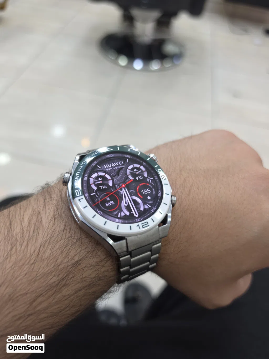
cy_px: 180
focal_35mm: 23
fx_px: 238
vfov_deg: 73.9
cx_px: 134
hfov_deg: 58.9
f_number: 1.4
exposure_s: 1/180
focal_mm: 6.5
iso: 50
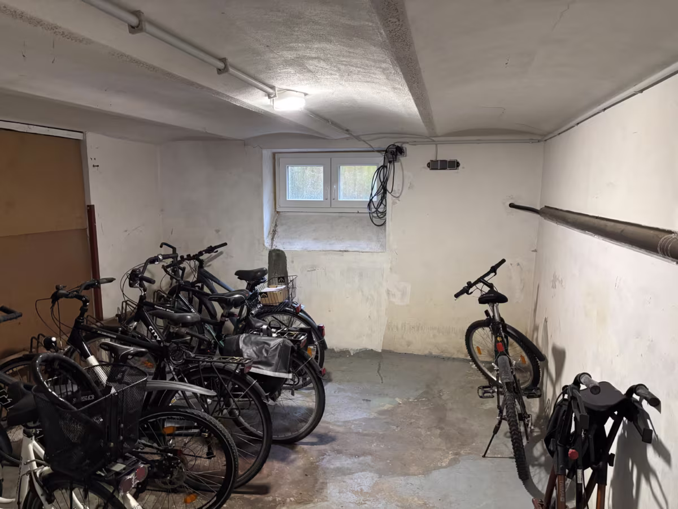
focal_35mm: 26
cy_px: 254
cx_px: 339
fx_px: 509
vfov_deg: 53.1
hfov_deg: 67.3
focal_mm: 5.96
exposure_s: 1/50
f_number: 1.6
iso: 500
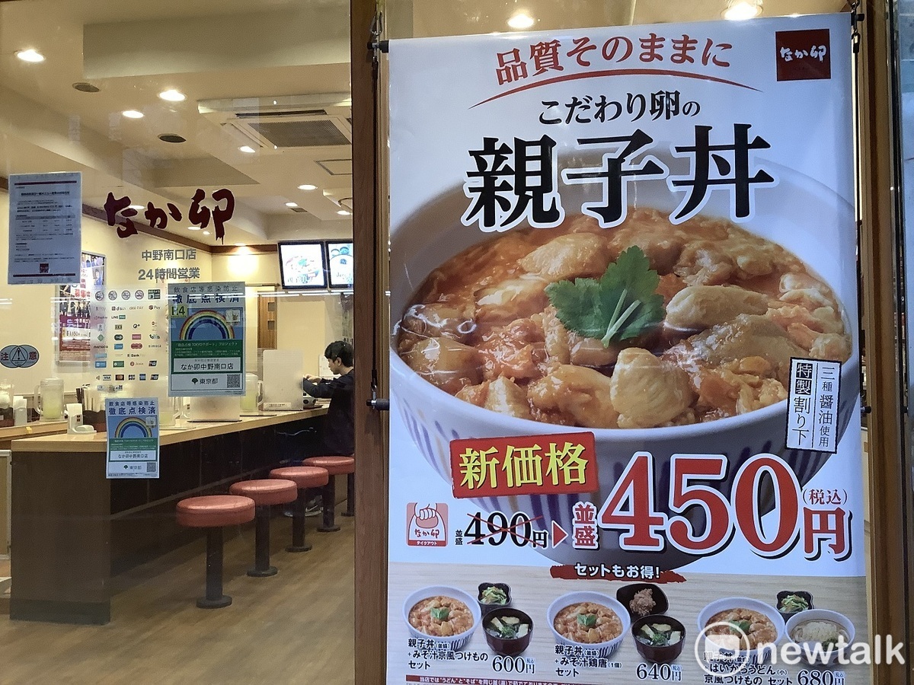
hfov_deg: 58.4
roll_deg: -1.1
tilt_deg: +2.5
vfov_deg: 45.4
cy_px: 342
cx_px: 457
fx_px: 819
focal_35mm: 31
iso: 100
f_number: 2.4
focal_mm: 3.3
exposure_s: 1/50
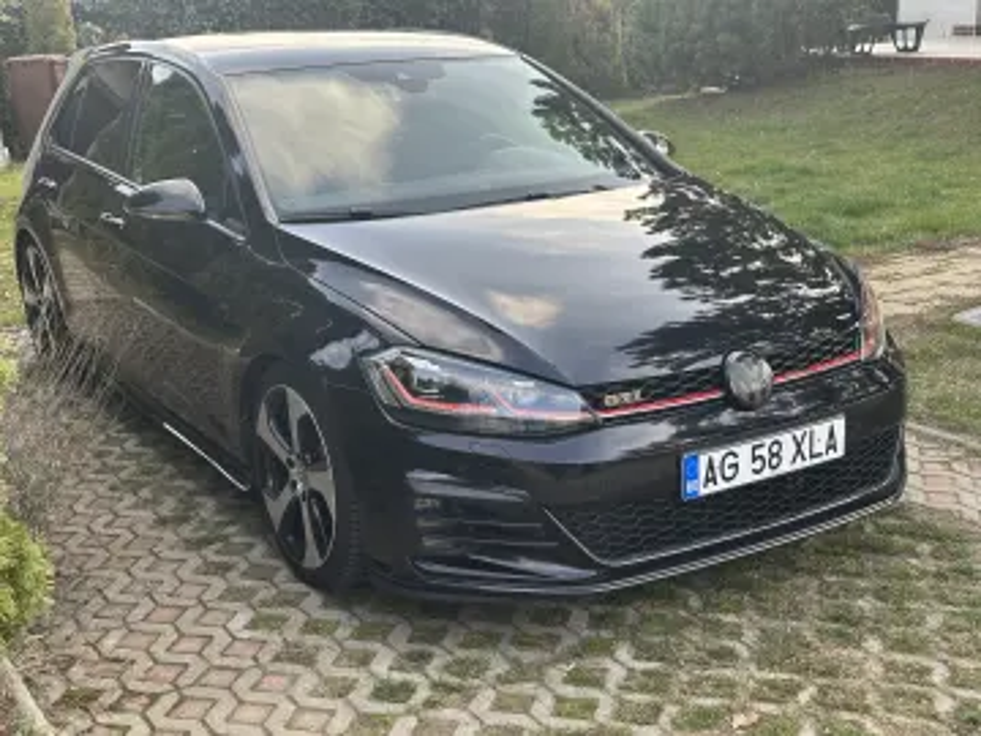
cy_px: 368
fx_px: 1360
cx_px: 490
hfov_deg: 39.7
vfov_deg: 30.3
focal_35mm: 48
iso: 64
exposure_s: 1/426
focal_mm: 6.86
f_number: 1.78
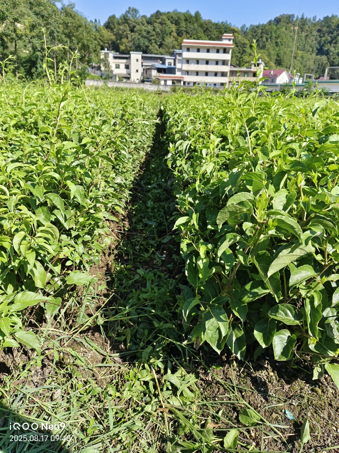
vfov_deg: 73.9
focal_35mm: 23
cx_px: 170
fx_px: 300
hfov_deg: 58.9
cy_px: 226
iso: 71
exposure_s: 1/1724
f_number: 1.88
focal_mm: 5.56
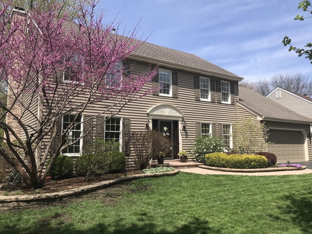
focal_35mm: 28
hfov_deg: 63.4
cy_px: 117
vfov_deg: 49.7
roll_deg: +1.2
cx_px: 156
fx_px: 252
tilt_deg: +7.3
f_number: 1.8
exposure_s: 1/1808
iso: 20
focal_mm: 3.99
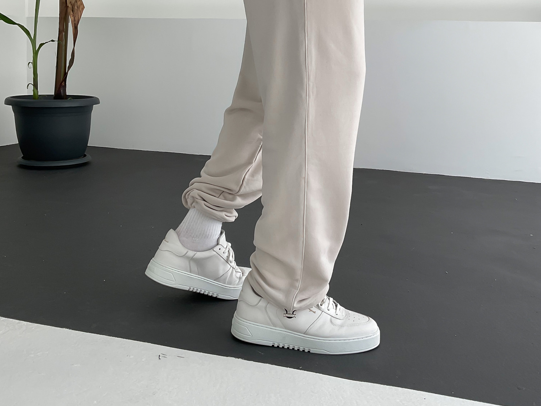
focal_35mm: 39
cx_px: 272
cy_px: 131
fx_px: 609
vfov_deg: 36.4
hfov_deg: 47.9
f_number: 1.8
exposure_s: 1/160
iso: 16
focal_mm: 3
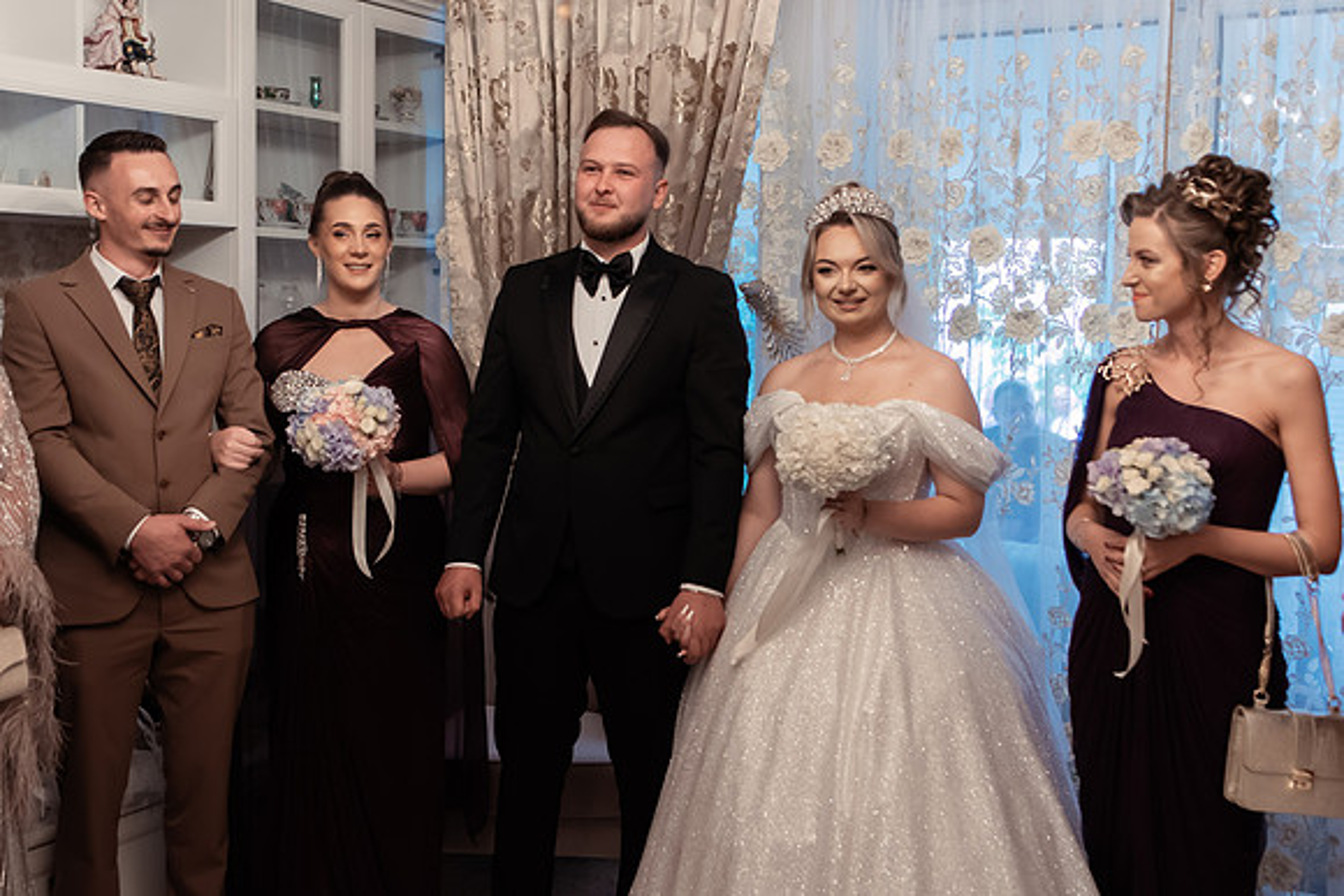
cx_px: 641
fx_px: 1490
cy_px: 427
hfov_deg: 48.5
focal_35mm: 40
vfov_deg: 33.5
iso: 1600
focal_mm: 35
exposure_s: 1/250
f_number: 2.5
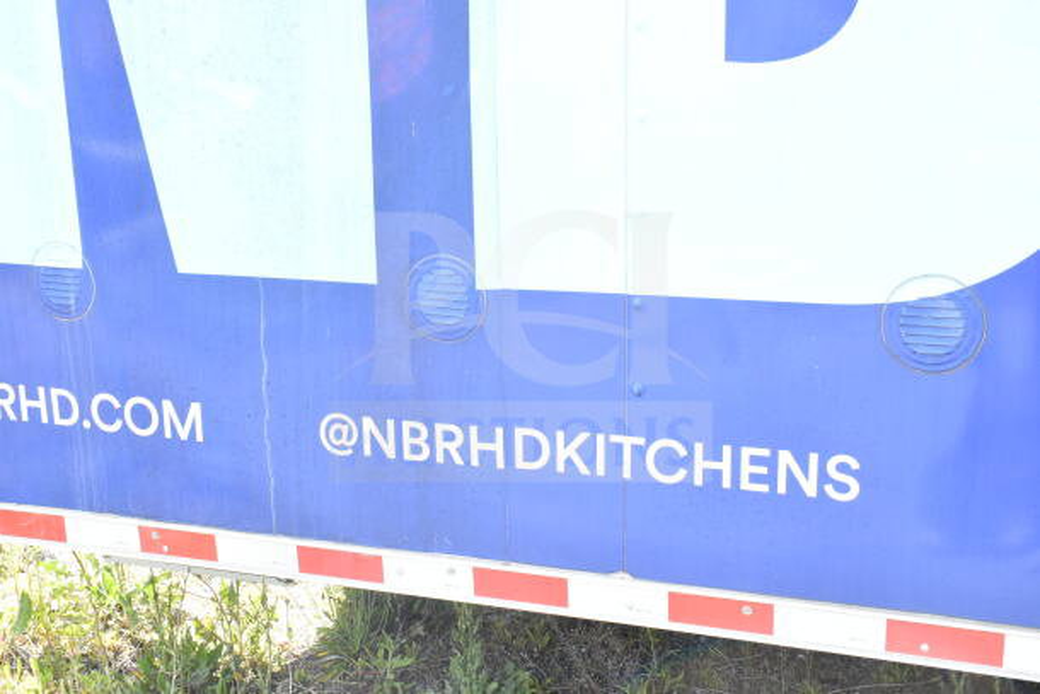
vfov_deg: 30.9
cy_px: 347
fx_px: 1257
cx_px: 520
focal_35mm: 44
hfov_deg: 45.0
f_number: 9
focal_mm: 29
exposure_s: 1/200
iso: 1600
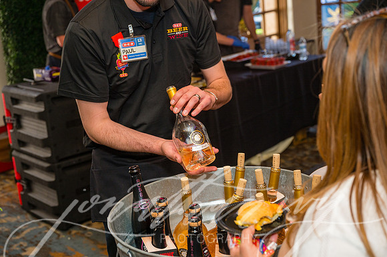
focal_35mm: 51
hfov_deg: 38.9
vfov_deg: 26.5
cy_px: 128
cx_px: 194
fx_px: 548
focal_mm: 51
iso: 640
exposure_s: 1/200
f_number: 4.5
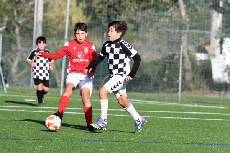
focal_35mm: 345
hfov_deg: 6.0
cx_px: 115
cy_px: 76
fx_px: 2204
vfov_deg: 4.0
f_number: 5.6
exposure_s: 1/6400
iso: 1600
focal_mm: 230
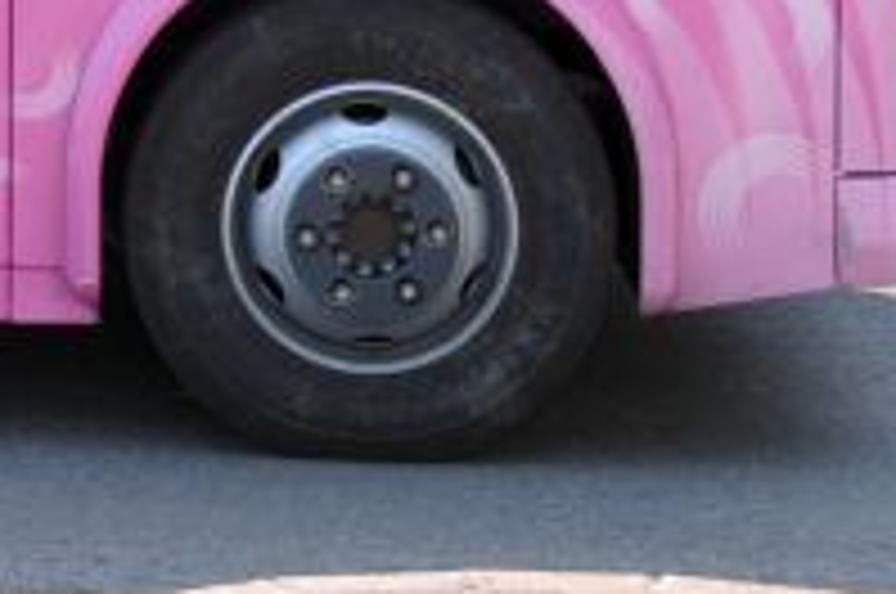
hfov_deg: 10.7
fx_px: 4597
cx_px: -473
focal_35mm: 185
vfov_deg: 7.1
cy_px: -706
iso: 200
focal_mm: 24
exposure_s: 1/250
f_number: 8
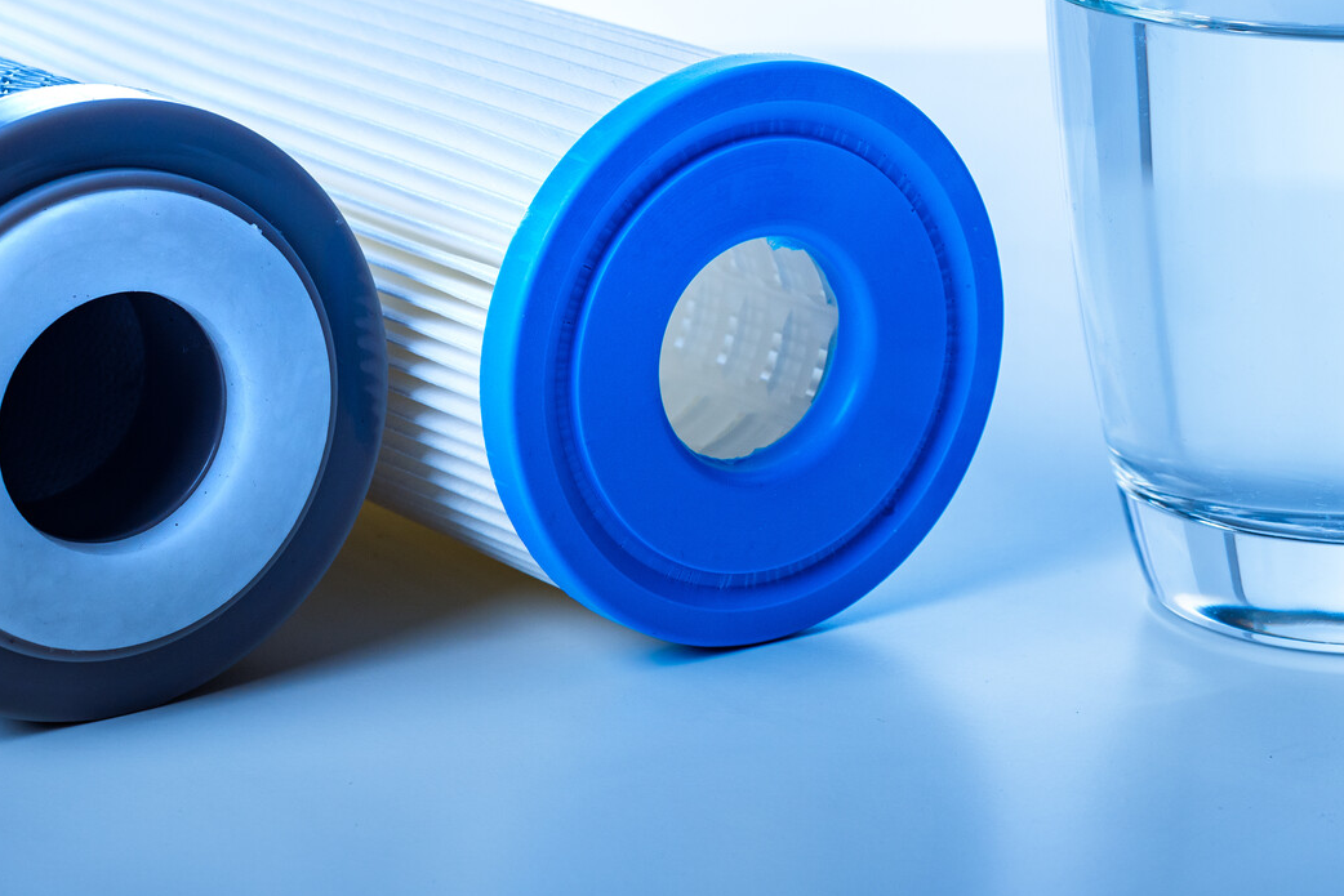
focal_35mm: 96
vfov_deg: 14.1
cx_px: 859
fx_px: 3584
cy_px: 132
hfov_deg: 21.2
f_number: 10
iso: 200
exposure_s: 1/200
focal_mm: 50
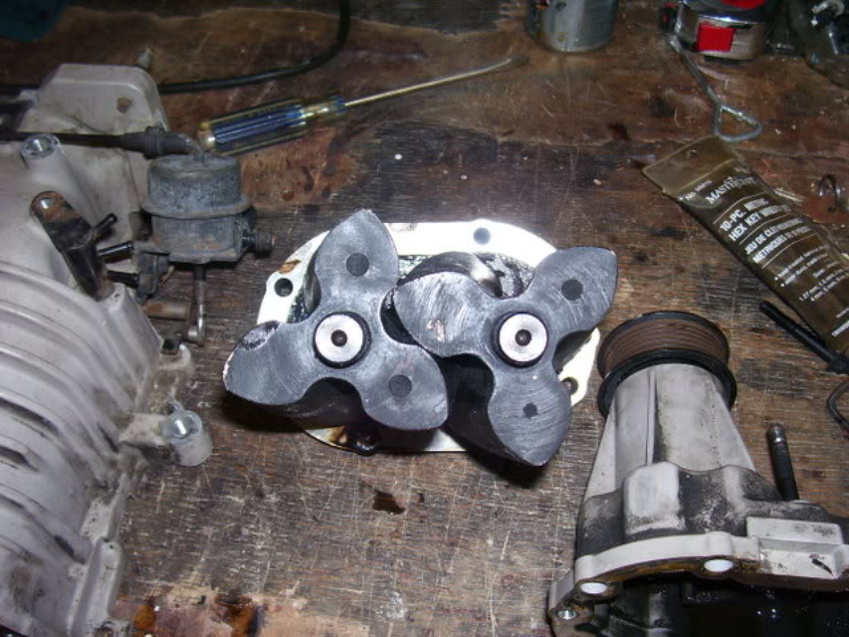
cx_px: 424
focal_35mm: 34
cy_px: 318
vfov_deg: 41.8
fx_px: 834
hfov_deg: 54.0
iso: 125
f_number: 2.7
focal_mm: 5.6
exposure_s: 1/60
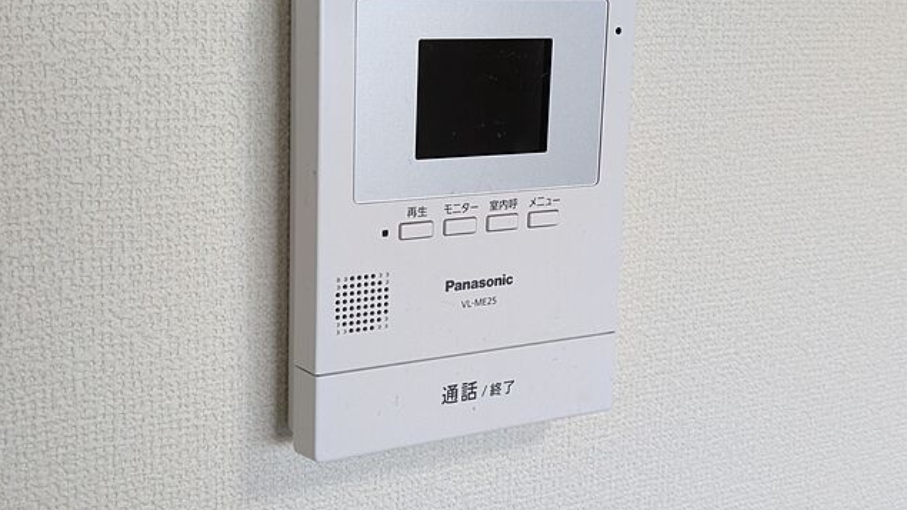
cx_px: 451
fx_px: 1347
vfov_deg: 21.4
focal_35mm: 56
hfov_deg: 37.2
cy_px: 221
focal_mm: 5.43
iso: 129
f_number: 1.89
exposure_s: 1/120
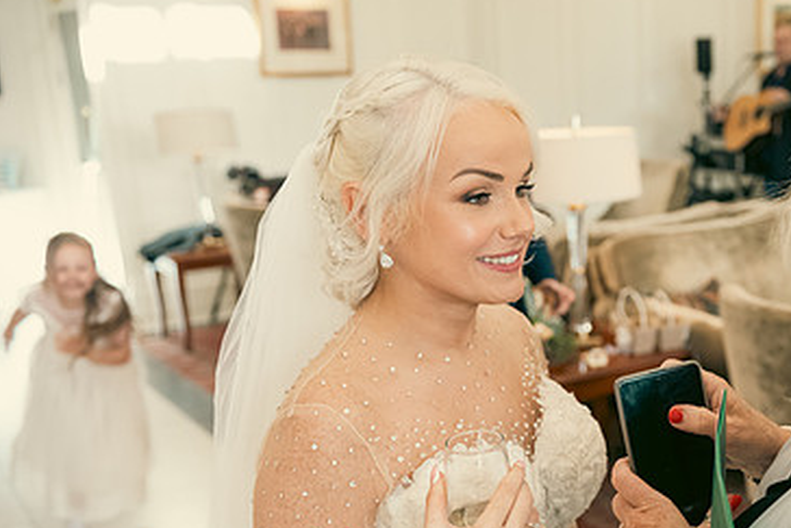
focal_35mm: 51
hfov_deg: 37.5
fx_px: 1121
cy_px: 370
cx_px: 628
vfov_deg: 26.3
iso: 800
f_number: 3.5
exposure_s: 1/160
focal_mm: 32
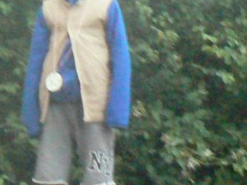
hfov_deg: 8.1
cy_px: 71
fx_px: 1748
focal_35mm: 245
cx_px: 128
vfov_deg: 6.1
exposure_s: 1/6
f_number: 7.1
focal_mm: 8.1
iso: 400
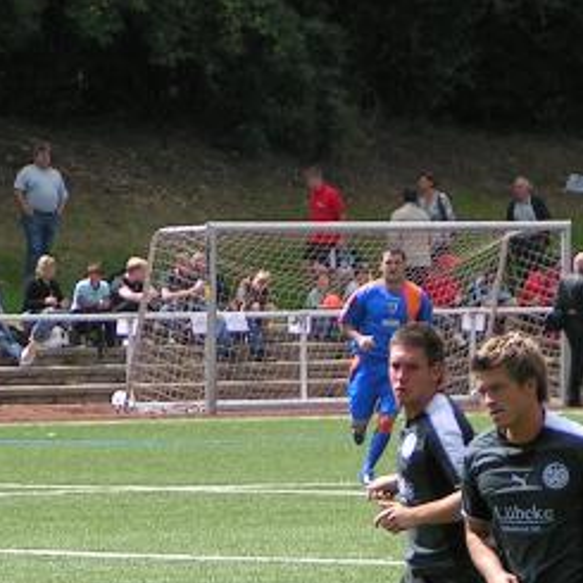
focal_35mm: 454
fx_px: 8651
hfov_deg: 3.9
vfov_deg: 3.9
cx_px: 509
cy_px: 652
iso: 50
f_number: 3.5
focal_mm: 24
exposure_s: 1/640
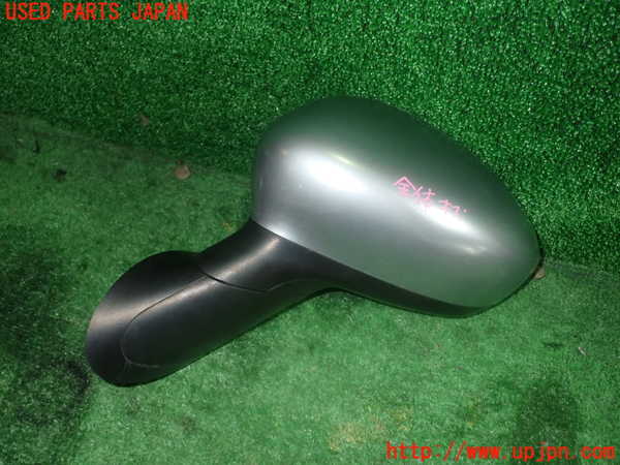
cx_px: 310
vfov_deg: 46.8
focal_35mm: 30
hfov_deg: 60.0
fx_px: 537
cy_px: 232
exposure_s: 1/30
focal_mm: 5.4
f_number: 6.3
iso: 200
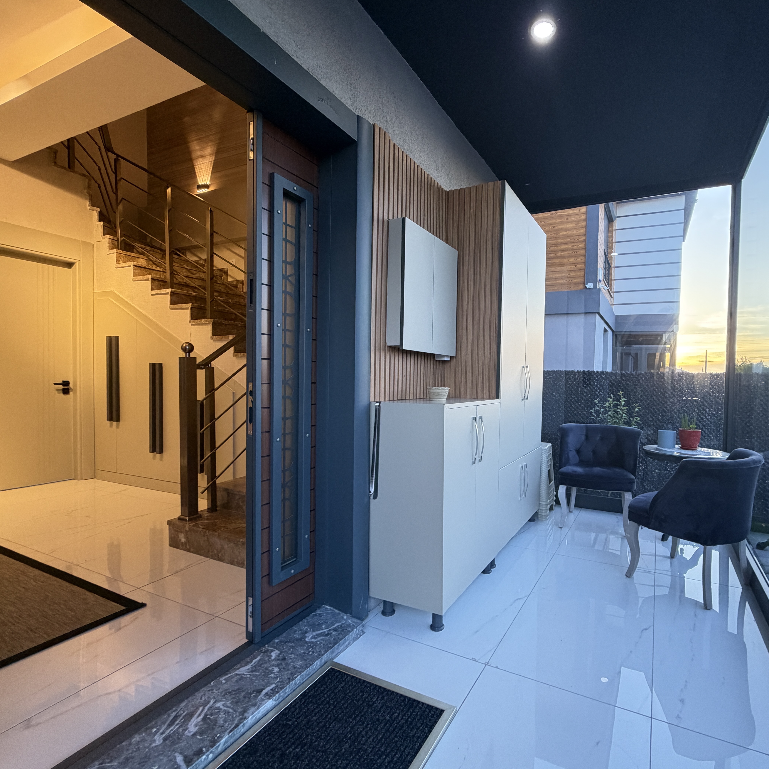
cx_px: 468
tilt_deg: -2.3
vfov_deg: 84.0
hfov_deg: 82.8
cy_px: 392
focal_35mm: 17
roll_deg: -0.1
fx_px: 427
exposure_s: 1/100
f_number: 2.2
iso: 320
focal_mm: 2.22
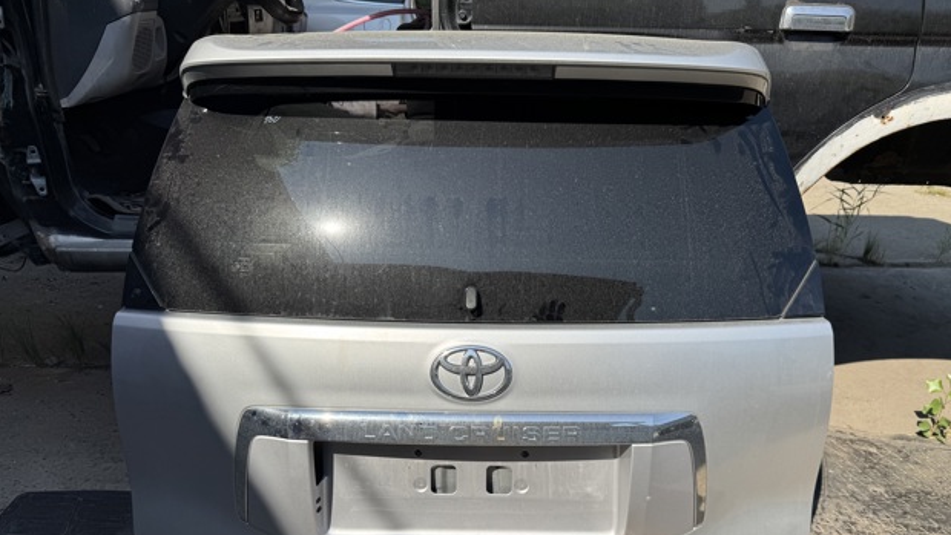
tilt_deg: -26.3
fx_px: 681
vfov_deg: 42.3
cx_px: 488
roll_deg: +0.7
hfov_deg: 69.8
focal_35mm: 27
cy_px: 362
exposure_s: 1/3802
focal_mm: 6.76
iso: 80
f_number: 1.78
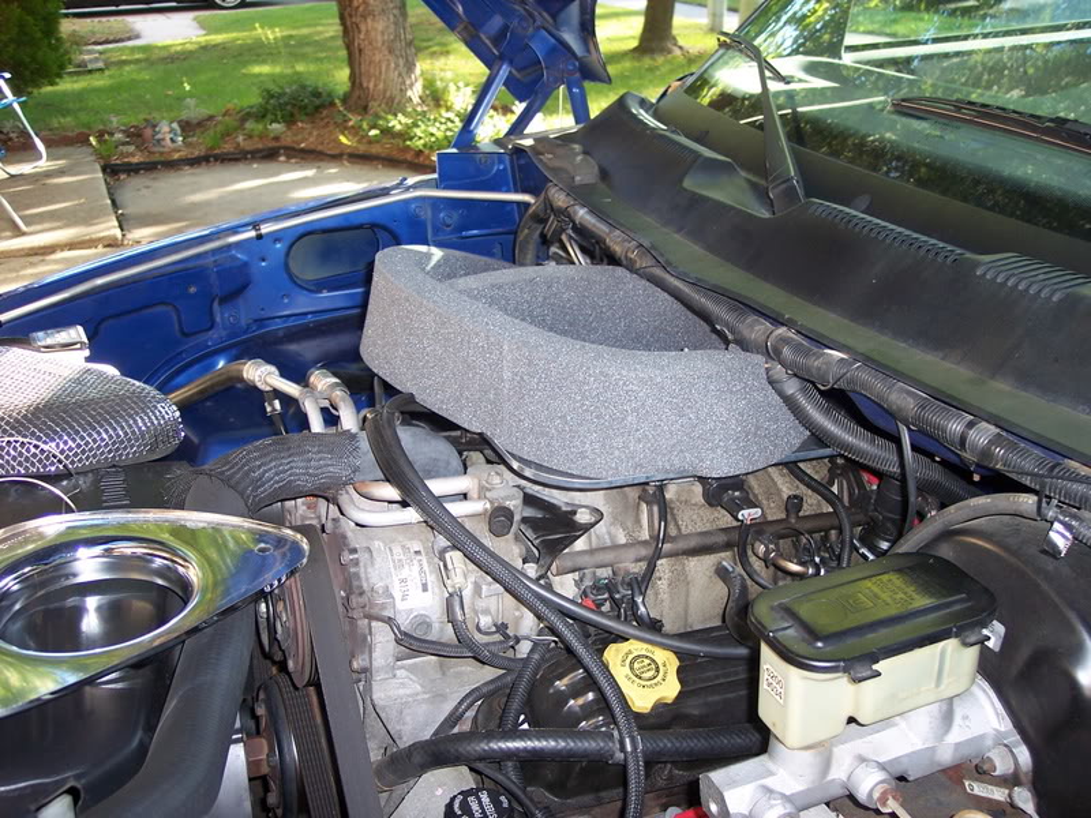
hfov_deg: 47.9
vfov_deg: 36.8
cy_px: 409
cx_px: 546
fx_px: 1229
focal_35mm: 39
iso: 100
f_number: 2.8
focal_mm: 8
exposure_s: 1/60
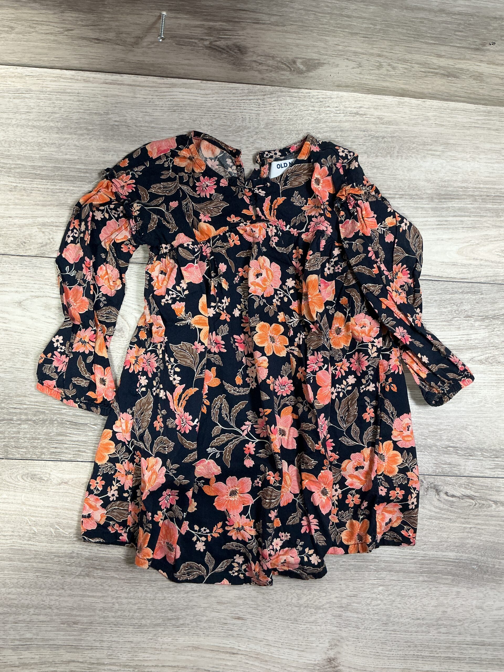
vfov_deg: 61.7
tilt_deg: -83.5
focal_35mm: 29
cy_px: 336
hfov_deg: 48.2
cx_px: 252
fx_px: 563
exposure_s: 1/50
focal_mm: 3
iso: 100
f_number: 1.8
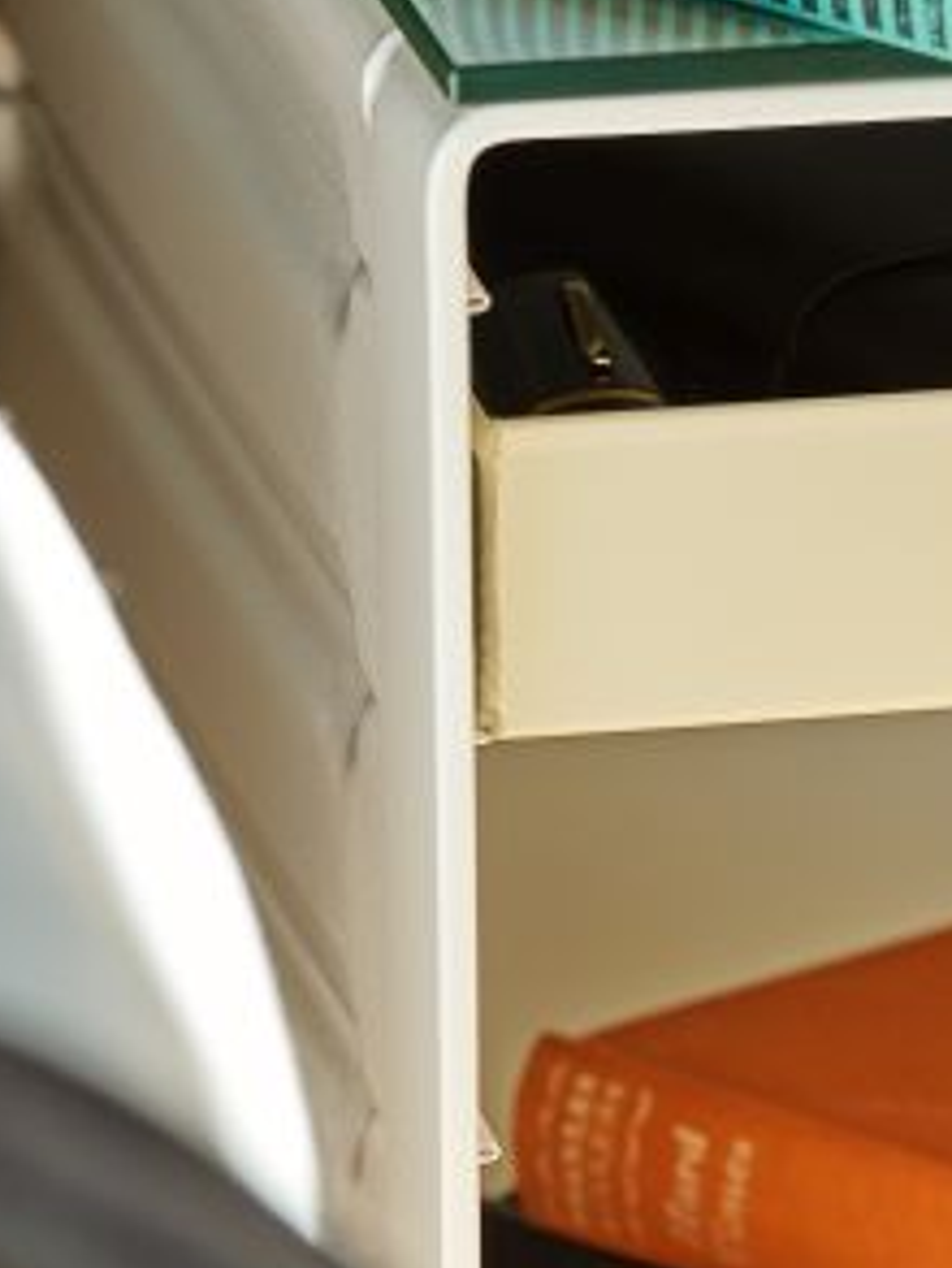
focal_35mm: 613
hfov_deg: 2.4
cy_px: 346
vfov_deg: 3.2
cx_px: 753
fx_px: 22462
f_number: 3.2
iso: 125
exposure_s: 1/200
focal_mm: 110
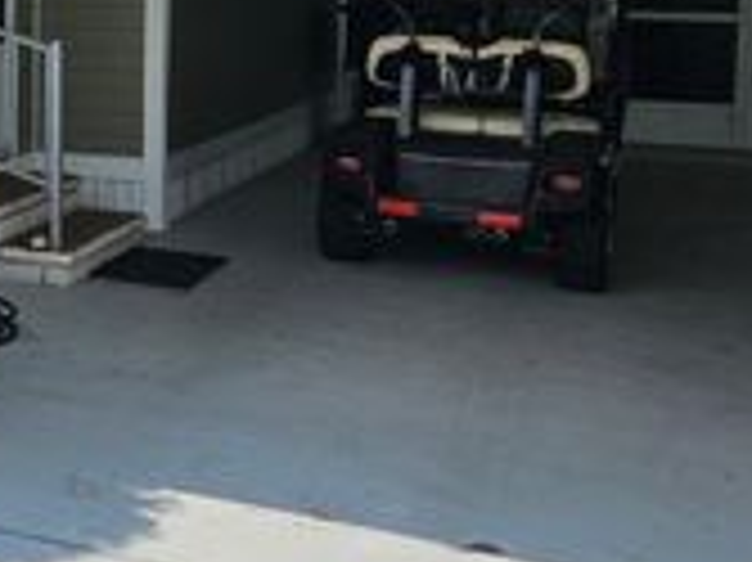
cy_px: 52
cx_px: -239
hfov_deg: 24.4
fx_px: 1498
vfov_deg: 20.8
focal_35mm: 69
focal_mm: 5.4
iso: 25
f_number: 1.8
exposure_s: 1/2049
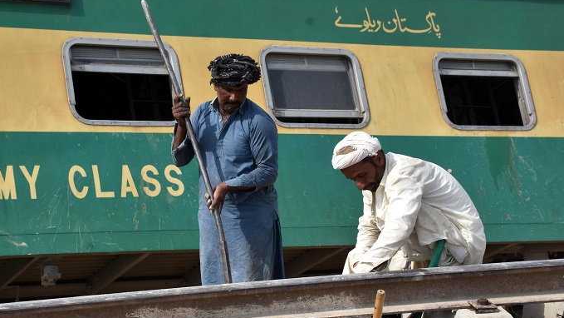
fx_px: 1401
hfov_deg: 22.7
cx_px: 200
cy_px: 166
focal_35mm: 94
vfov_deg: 12.9
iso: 400
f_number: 11
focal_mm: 45
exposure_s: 1/500
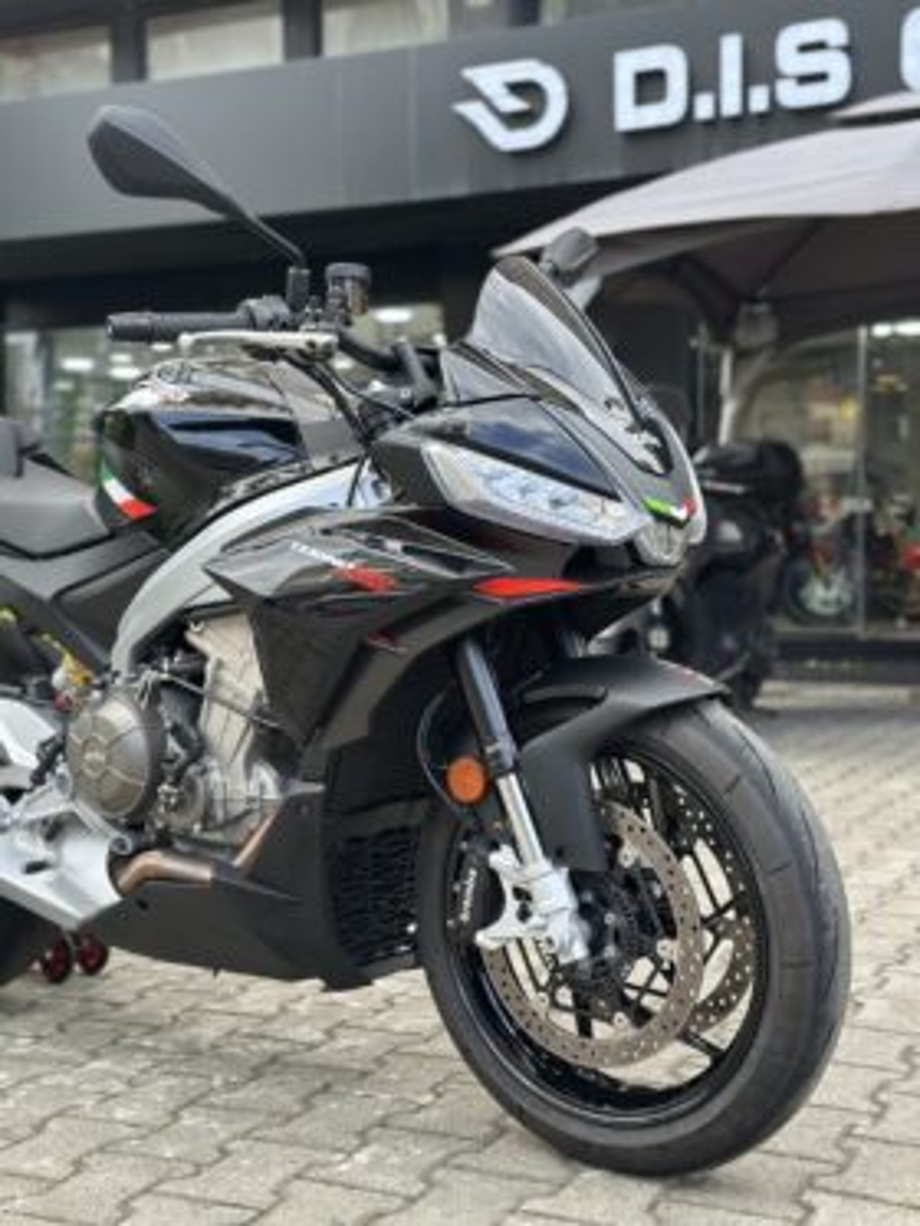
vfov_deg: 39.6
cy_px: 613
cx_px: 460
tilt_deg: -3.1
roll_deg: +0.0
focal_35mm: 48
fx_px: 1700
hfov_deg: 30.3
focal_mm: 6.86
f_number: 1.78
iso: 80
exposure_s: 1/499
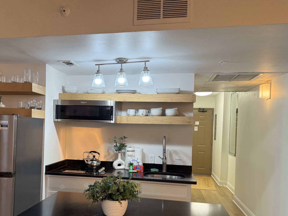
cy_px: 136
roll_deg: -0.9
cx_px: 102
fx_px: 275
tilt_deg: -0.1
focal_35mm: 33
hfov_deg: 54.5
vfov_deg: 42.6
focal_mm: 6.76
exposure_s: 1/121
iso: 160
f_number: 1.78
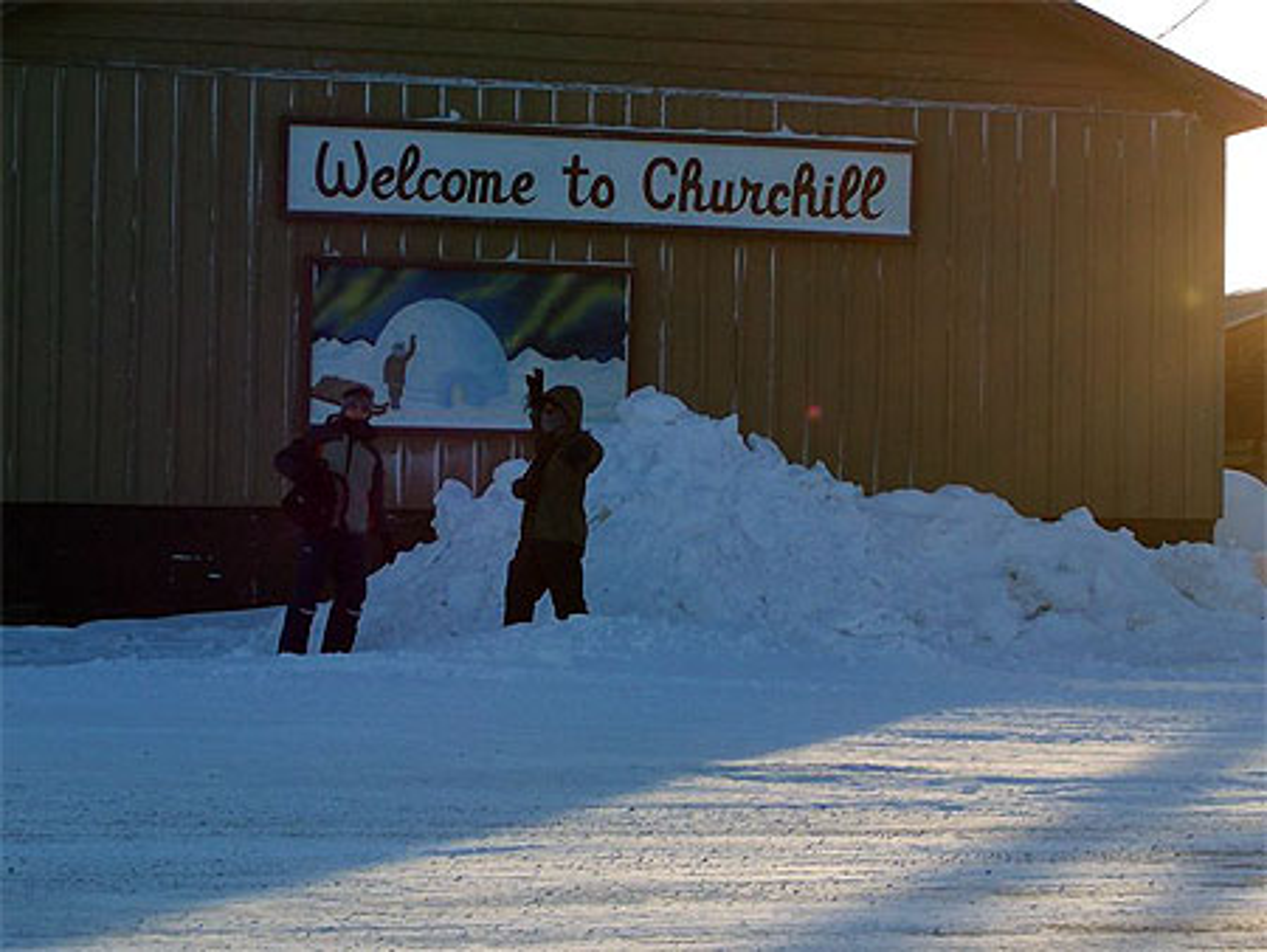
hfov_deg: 22.0
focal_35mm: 89
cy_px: 476
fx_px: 3259
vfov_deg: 16.6
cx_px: 634
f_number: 4.1
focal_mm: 13.5
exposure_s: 1/500
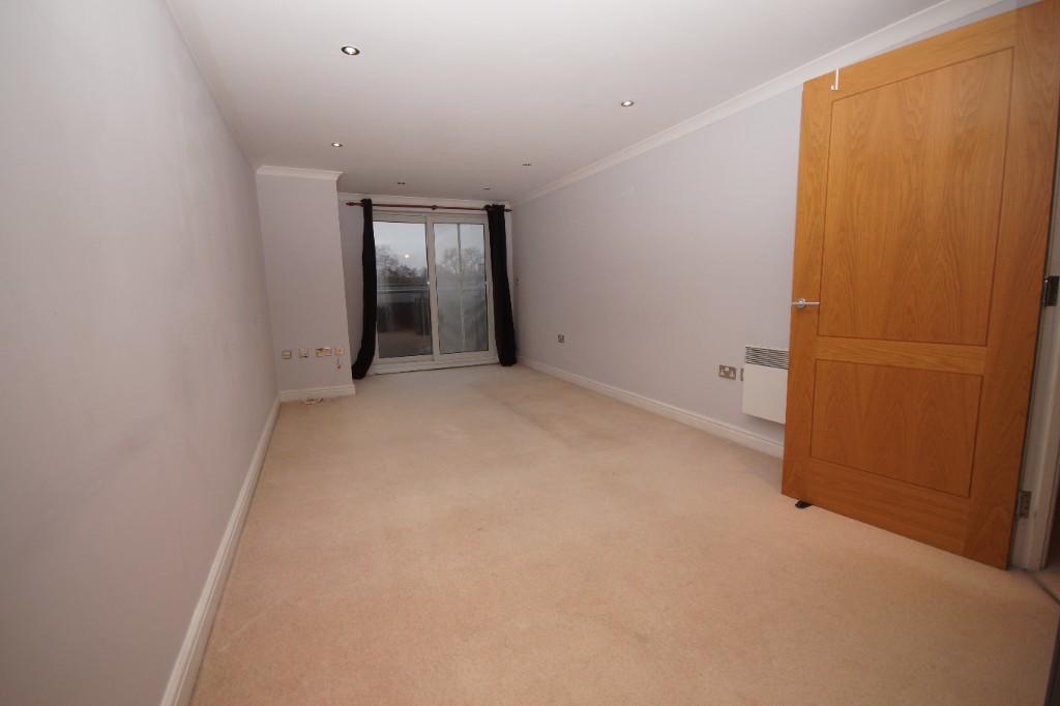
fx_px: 441
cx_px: 530
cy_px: 353
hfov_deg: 100.4
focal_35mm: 15
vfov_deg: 77.3
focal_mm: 10
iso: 250
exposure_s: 1/60
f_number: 4
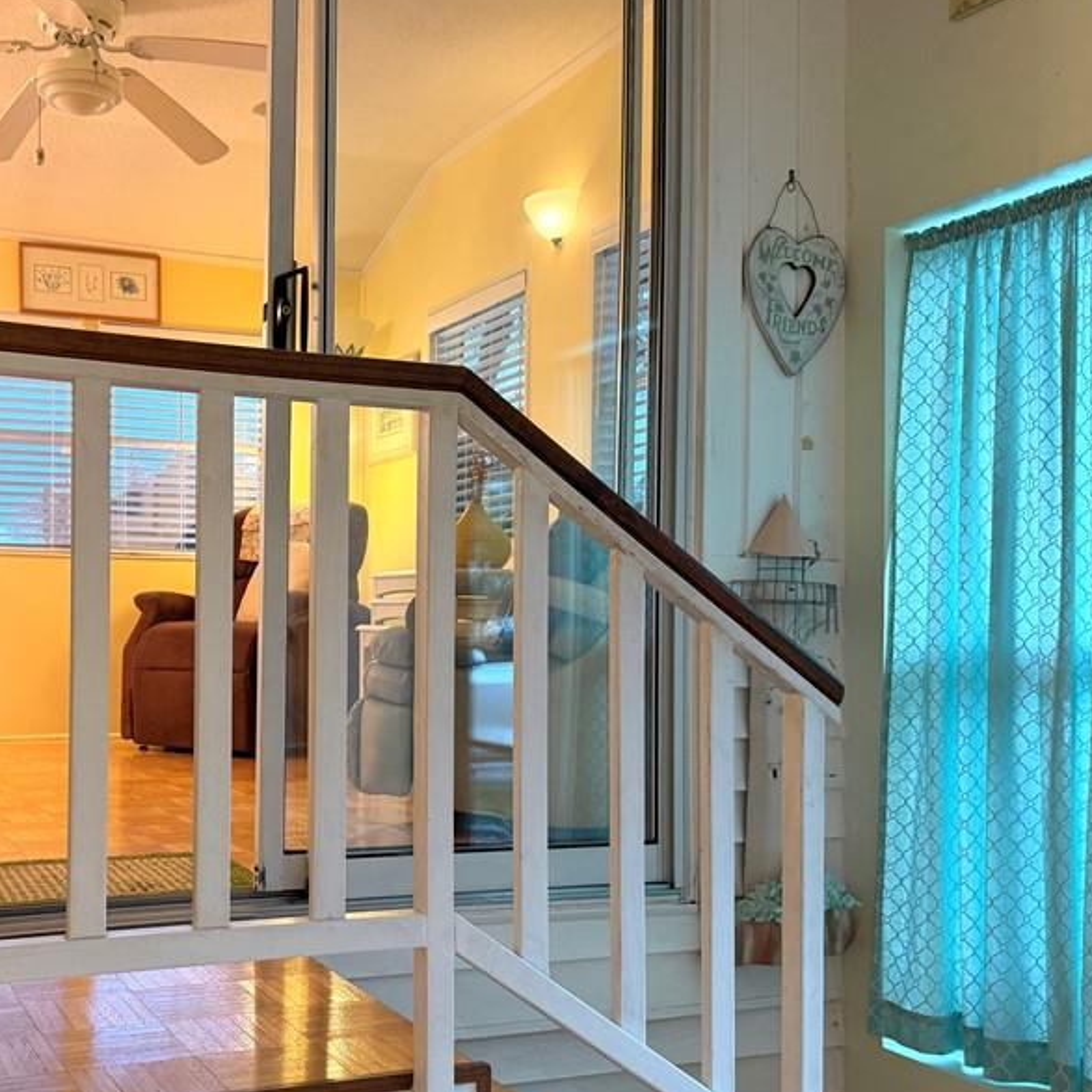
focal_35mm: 37
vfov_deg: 44.8
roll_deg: +0.0
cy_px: 614
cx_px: 294
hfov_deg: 43.7
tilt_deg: +0.6
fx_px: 1321
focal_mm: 6.76
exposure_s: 1/60
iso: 250
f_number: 1.78
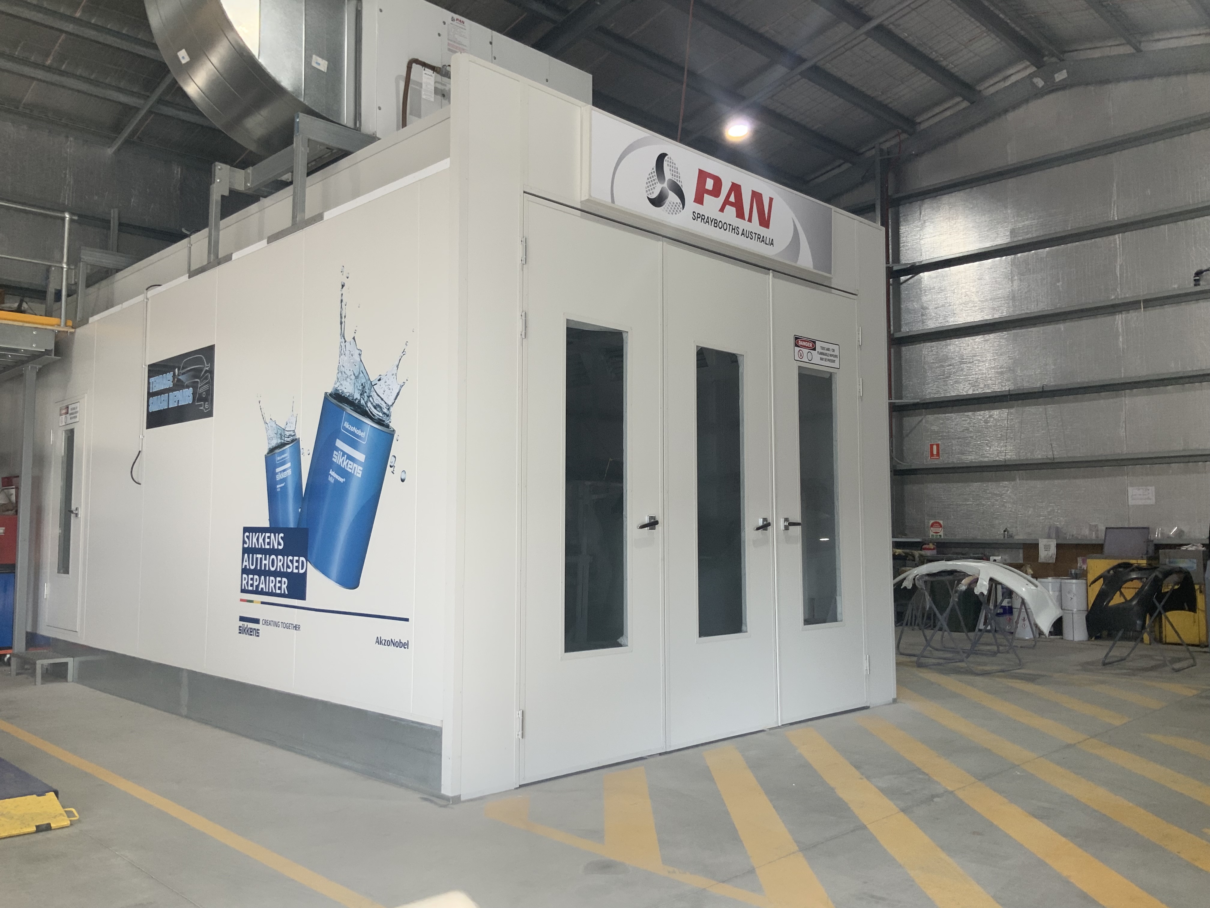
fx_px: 1014
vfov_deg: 48.2
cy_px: 454
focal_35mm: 29
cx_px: 605
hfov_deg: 61.7
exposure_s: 1/122
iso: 40
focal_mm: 3
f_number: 1.8
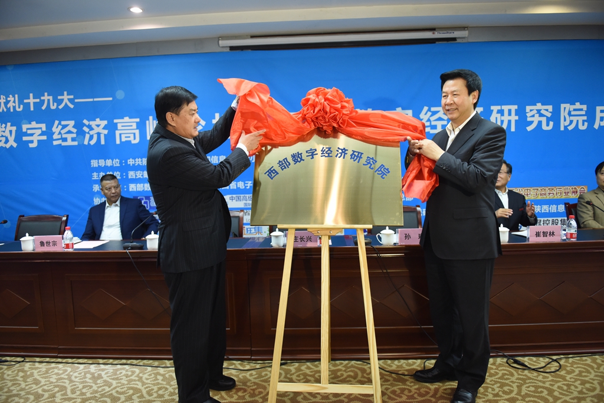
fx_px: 403
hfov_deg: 73.7
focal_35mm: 24
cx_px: 302
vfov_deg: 53.1
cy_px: 202
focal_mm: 24
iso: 2000
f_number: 2.8
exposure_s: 1/320
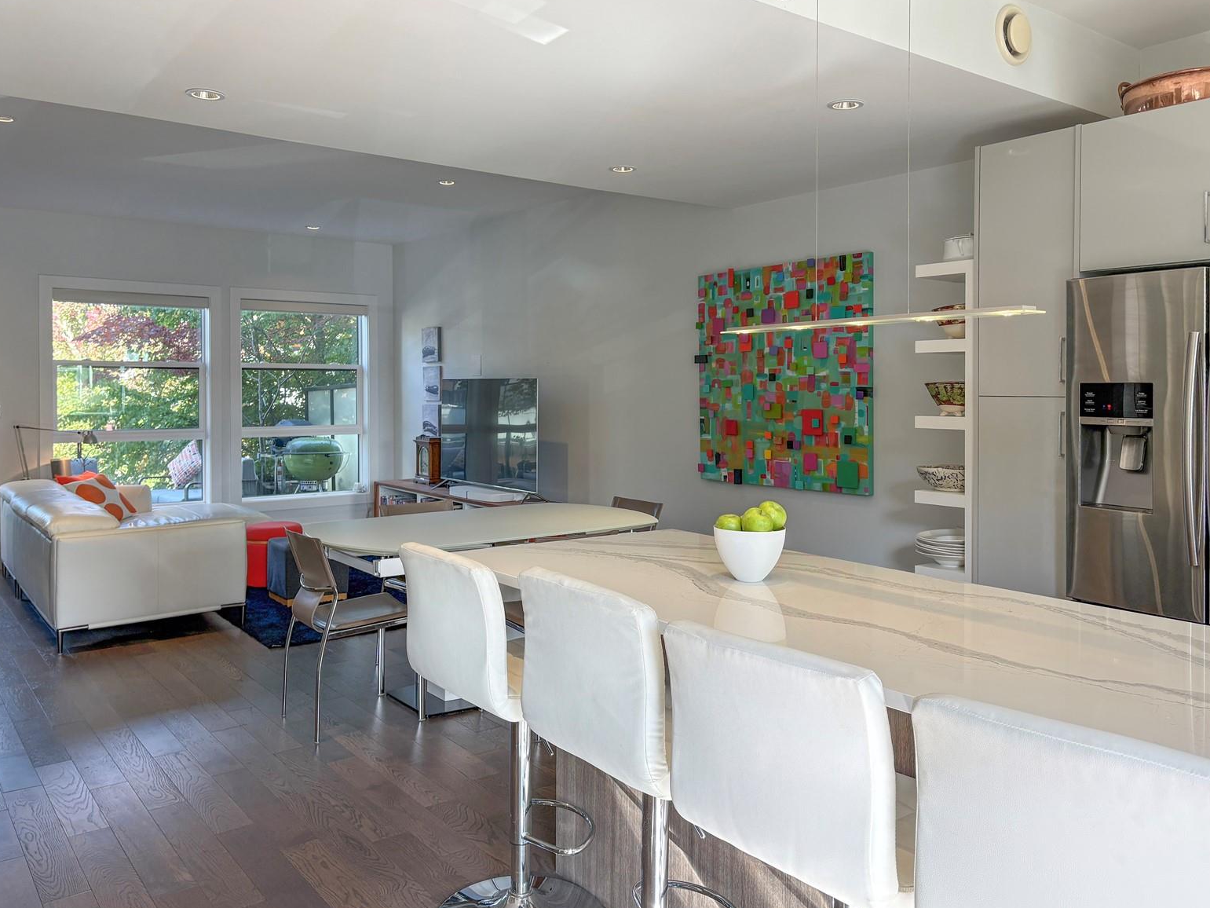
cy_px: 460
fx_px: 944
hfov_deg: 65.3
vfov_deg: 51.4
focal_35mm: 27
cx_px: 594
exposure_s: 1/170
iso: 50
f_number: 1.6
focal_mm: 5.96
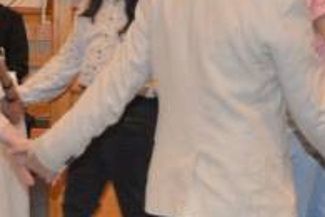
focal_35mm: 148
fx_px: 1336
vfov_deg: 9.2
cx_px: 185
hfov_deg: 13.9
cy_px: 184
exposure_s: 1/60
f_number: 3.8
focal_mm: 24
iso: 720
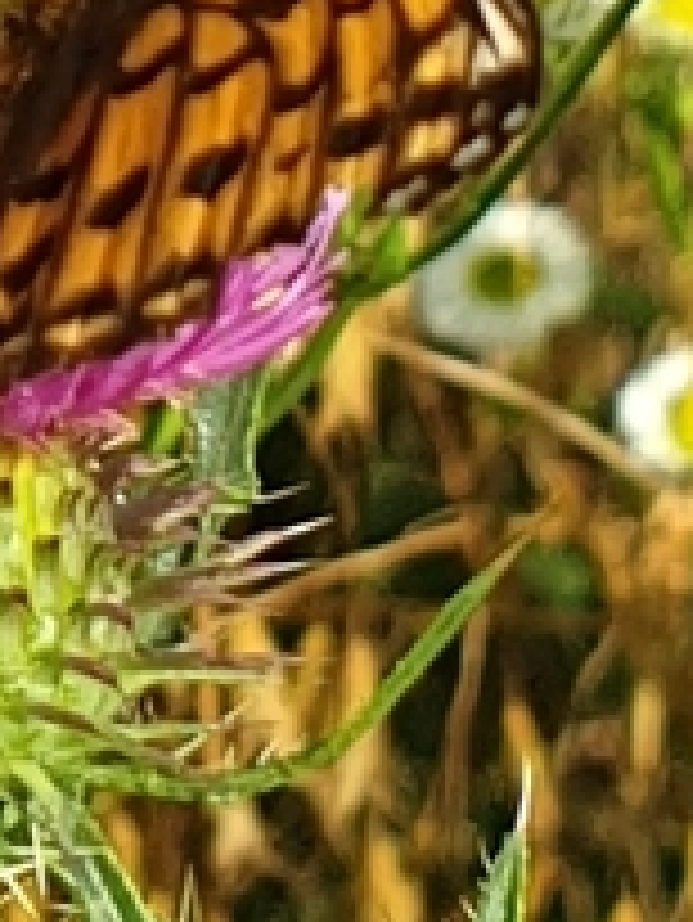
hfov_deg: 17.3
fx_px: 2160
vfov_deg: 22.8
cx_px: -151
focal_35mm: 81
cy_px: -67
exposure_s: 1/1403
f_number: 2.4
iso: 50
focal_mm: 4.3
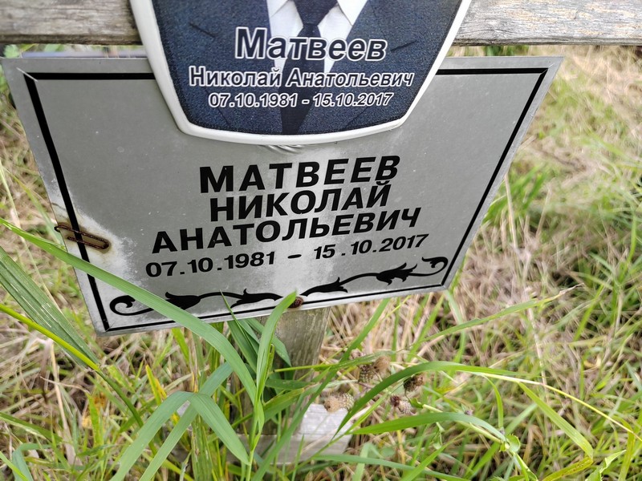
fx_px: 501
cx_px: 321
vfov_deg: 51.4
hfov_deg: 65.3
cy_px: 240
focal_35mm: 27
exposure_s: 1/180
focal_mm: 5.52
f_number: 1.9
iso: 100
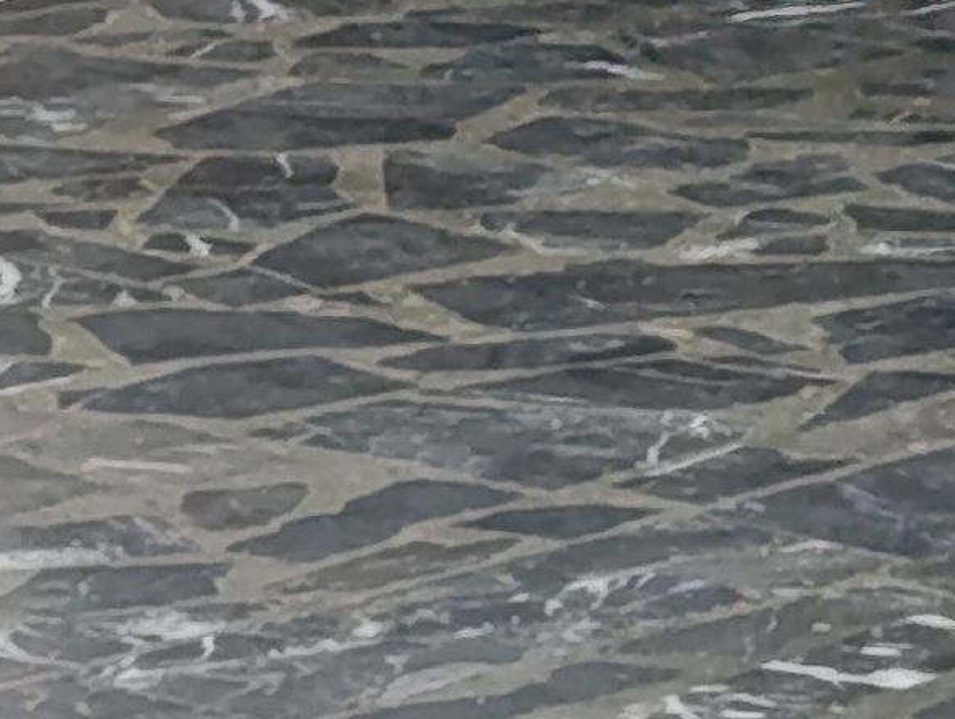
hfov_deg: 5.9
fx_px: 8896
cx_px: 2392
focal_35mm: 322
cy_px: -1351
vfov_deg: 4.5
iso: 1250
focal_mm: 6.14
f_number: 1.6
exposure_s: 1/99.9
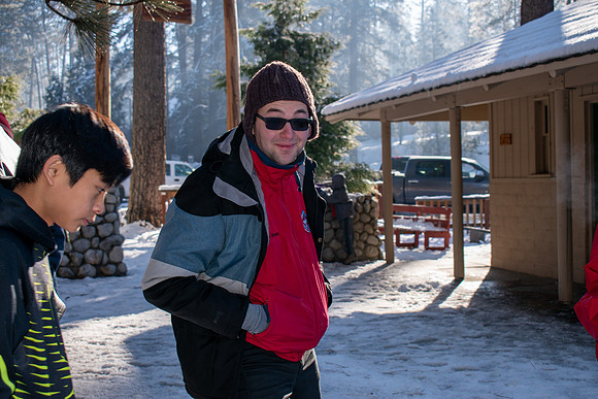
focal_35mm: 51
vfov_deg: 26.5
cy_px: 200
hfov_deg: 38.9
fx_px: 847
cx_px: 299
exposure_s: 1/200
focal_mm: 34
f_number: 6.3
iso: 100
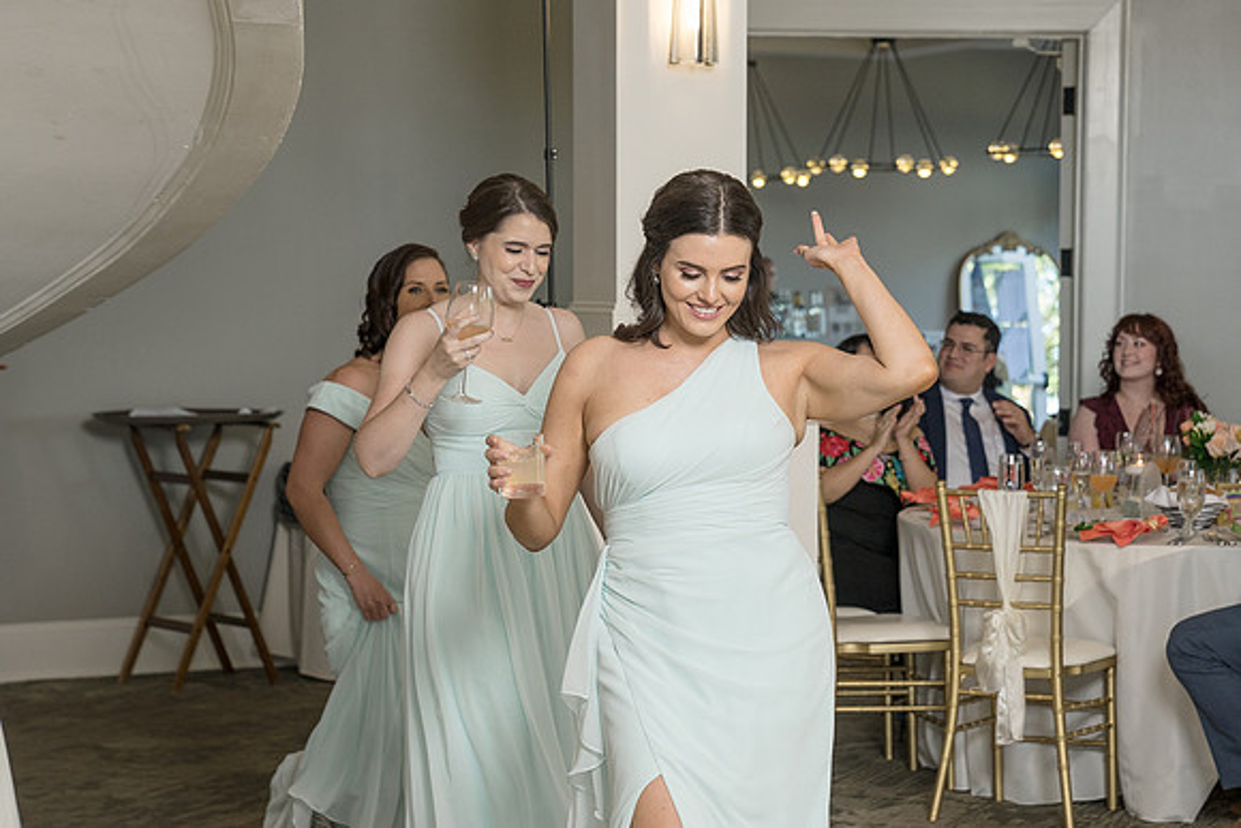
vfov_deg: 15.4
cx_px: 752
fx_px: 3052
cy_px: 463
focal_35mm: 89
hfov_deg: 22.9
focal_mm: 59
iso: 800
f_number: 4
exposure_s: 1/200
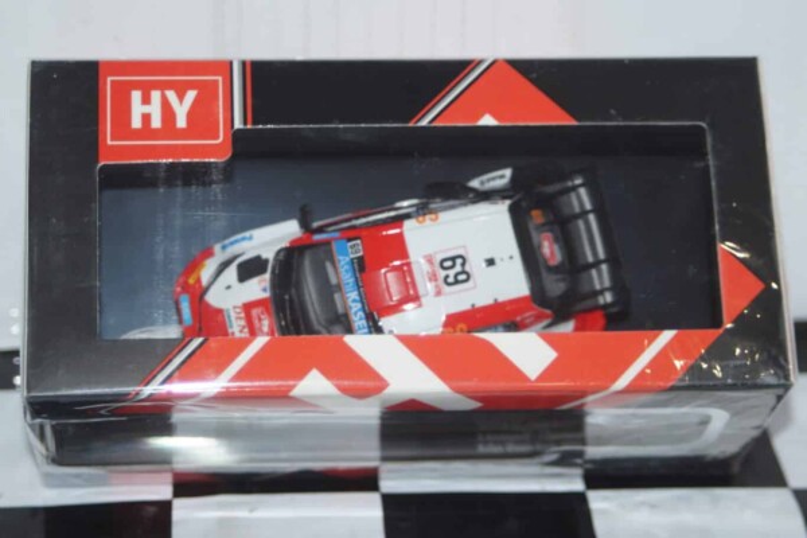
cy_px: 269
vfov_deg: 13.0
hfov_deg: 19.5
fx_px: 2354
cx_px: 404
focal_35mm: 105
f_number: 5.6
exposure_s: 1/80
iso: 320
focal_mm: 70
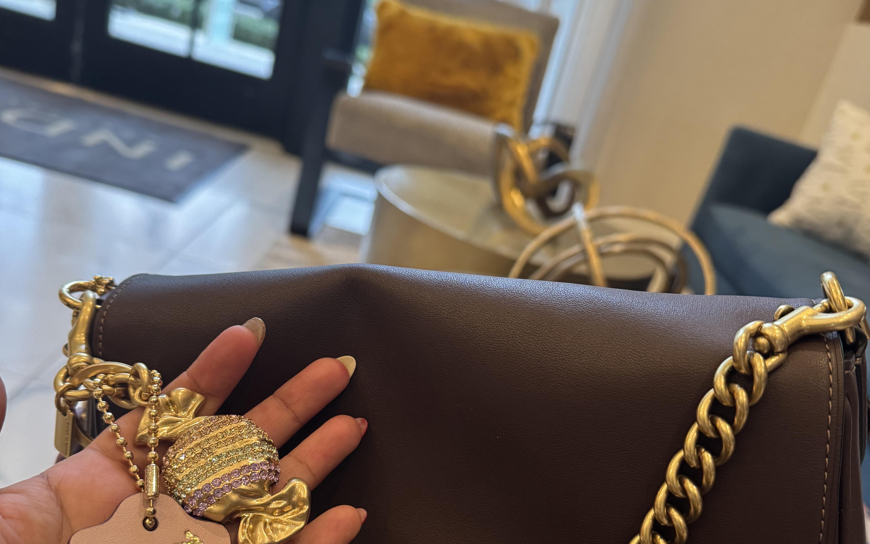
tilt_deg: -26.0
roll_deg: -16.8
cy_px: 393
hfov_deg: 56.7
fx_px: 806
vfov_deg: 36.6
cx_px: 435
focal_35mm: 34
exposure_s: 1/60
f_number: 1.78
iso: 400
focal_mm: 6.76
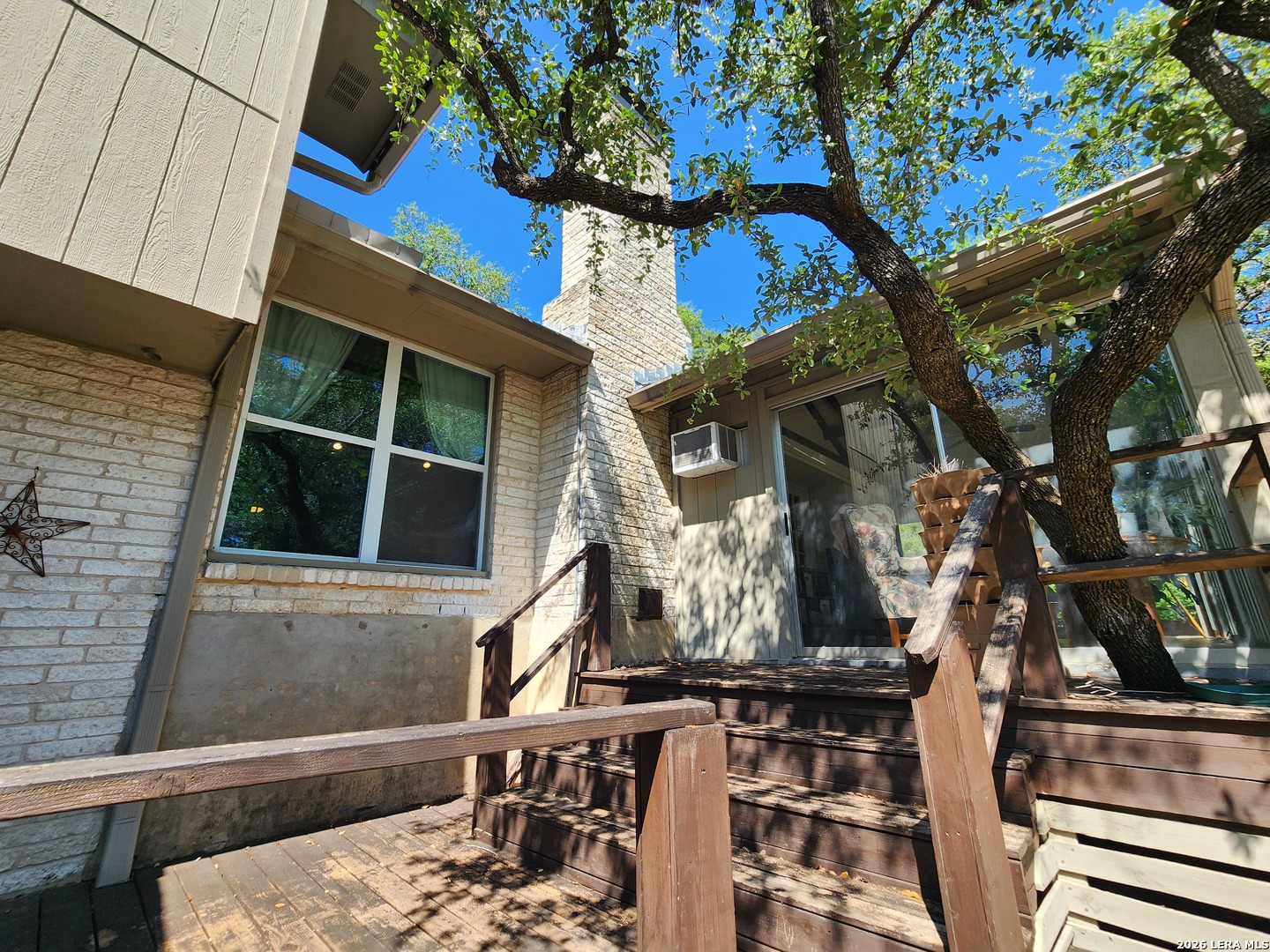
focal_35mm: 13
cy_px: 476
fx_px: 477
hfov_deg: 106.2
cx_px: 635
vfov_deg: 89.9
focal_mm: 2.2
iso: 50
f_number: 2.2
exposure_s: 1/590
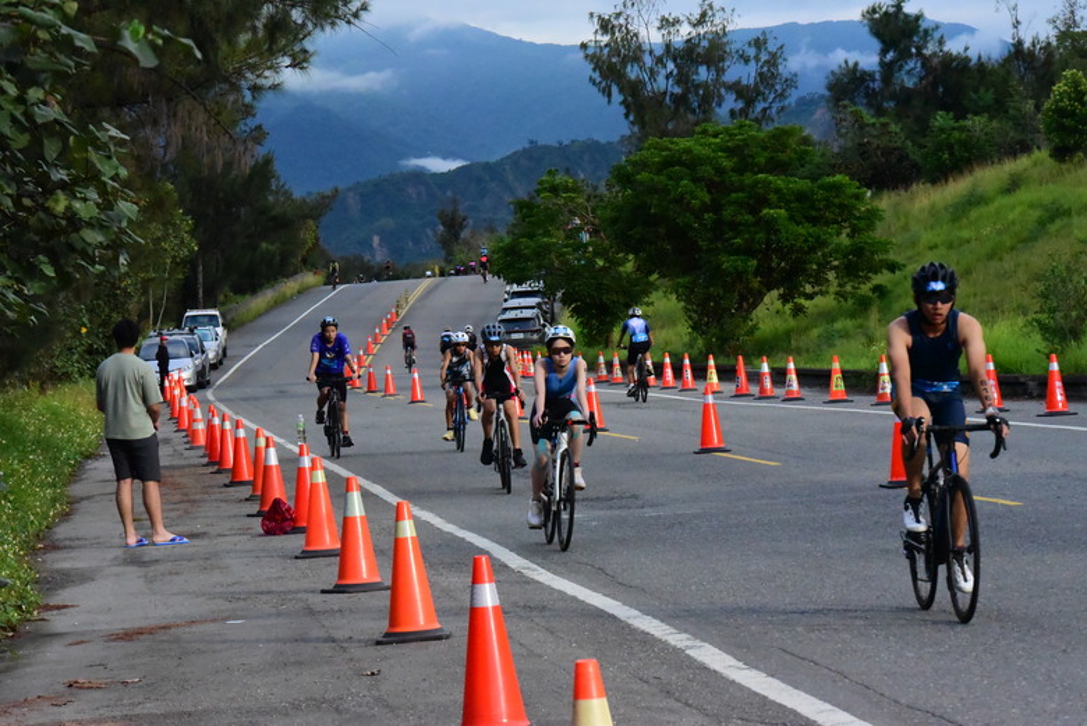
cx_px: 544
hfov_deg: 15.2
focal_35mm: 135
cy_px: 363
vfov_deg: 10.2
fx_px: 4078
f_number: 14
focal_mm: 135
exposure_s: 1/3200
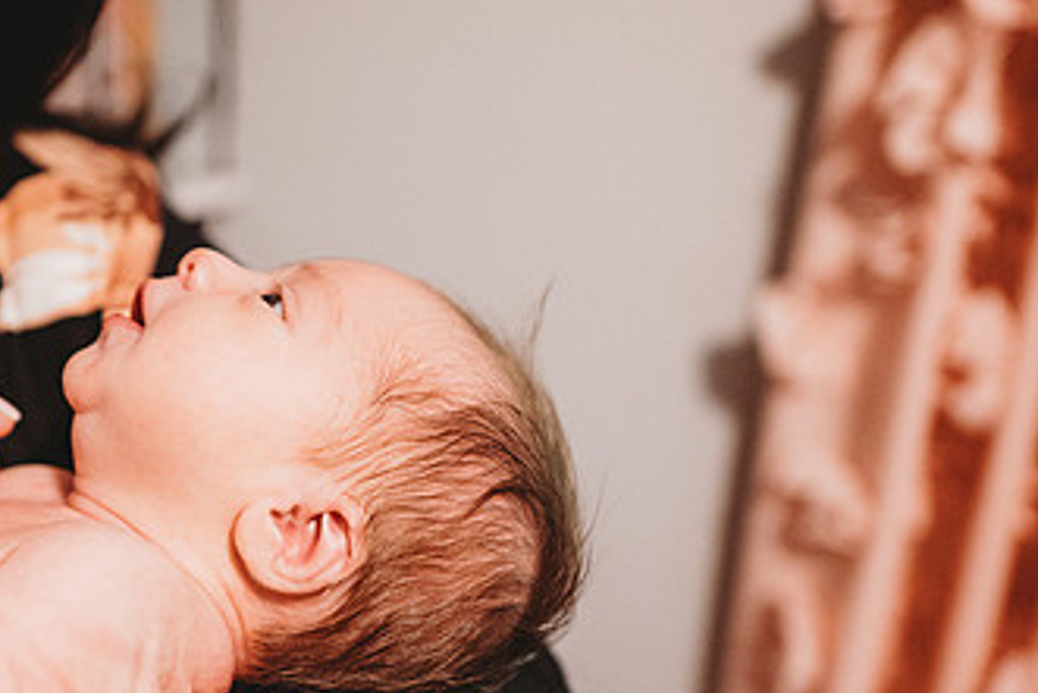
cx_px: 226
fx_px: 1211
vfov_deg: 31.7
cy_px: 450
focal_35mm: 42
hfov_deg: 44.4
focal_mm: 24
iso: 2000
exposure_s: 1/160
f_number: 2.2
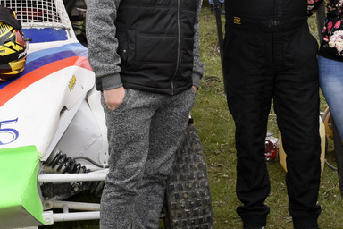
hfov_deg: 19.1
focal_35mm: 104
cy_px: 103
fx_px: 991
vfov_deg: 13.2
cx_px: 341
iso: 400
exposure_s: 1/250
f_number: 10
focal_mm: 26
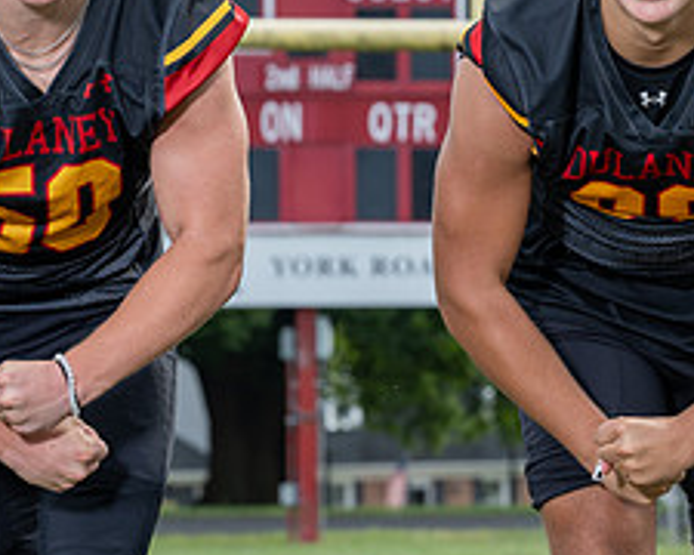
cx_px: 659
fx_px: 6018
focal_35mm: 293
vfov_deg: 5.3
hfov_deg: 6.6
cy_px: 354
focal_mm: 96
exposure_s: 1/160
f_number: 5.6
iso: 100
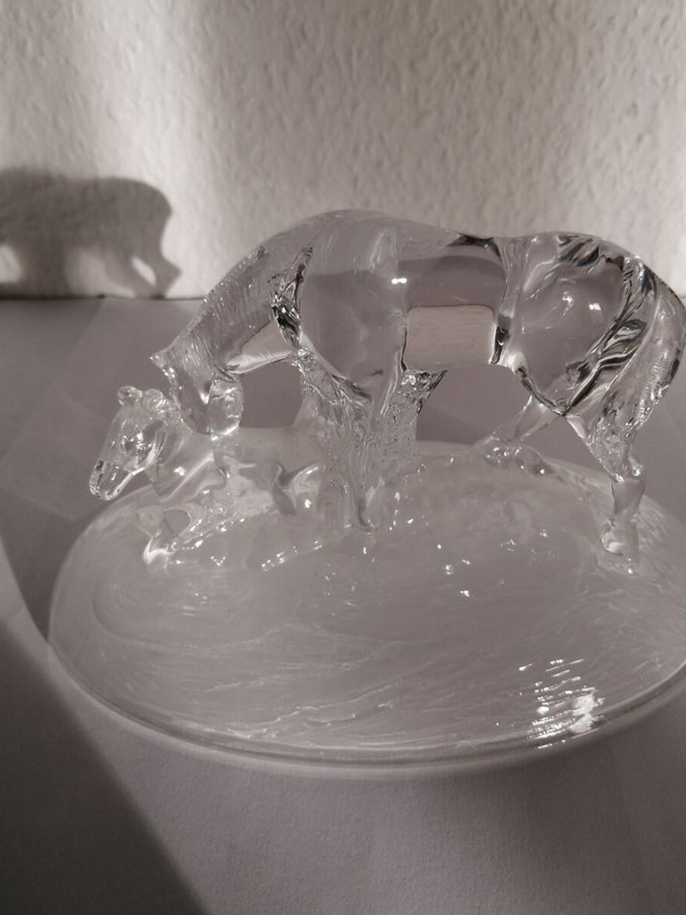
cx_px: 378
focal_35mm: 30
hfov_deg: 46.7
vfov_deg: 60.0
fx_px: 793
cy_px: 453
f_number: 1.8
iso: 80
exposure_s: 1/100
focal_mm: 3.62
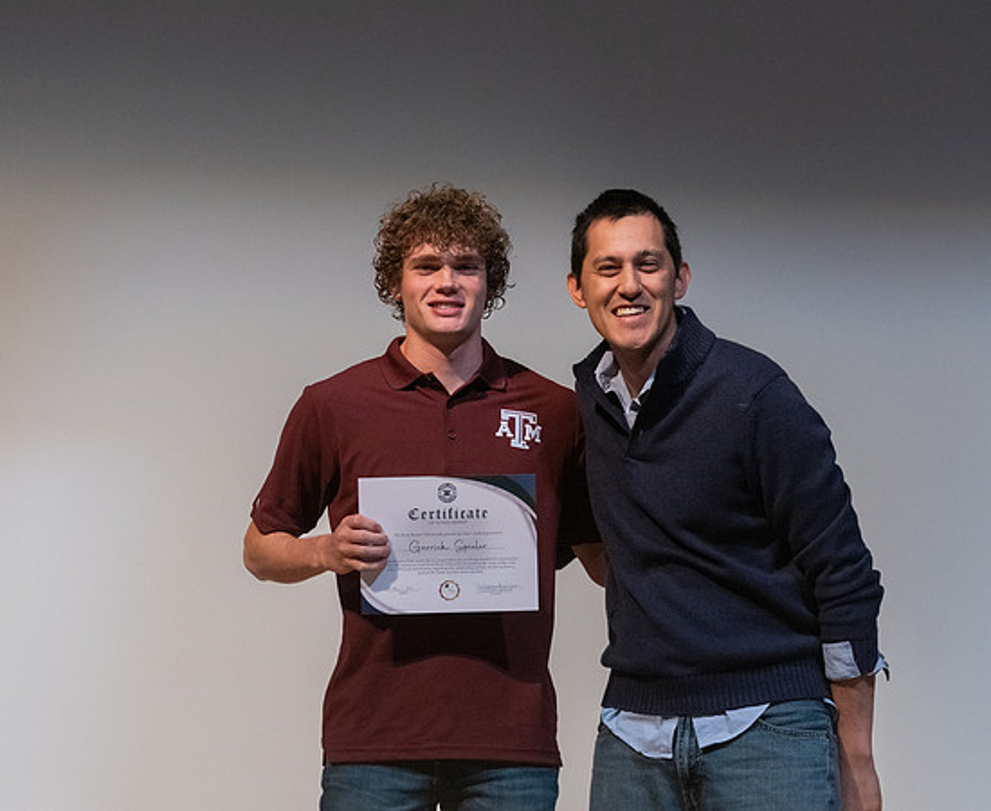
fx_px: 5712
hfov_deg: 9.9
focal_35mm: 193
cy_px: 391
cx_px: 533
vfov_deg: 8.1
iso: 5000
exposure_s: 1/320
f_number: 4
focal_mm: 144
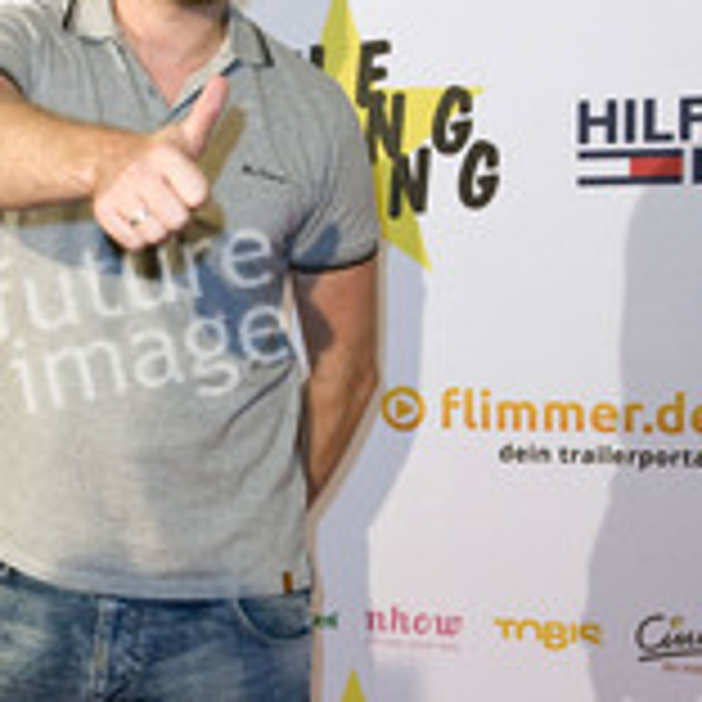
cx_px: 191
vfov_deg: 23.0
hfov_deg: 23.2
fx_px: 1698
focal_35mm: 74
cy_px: 562
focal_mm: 34
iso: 1600
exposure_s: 1/200
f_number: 4.5
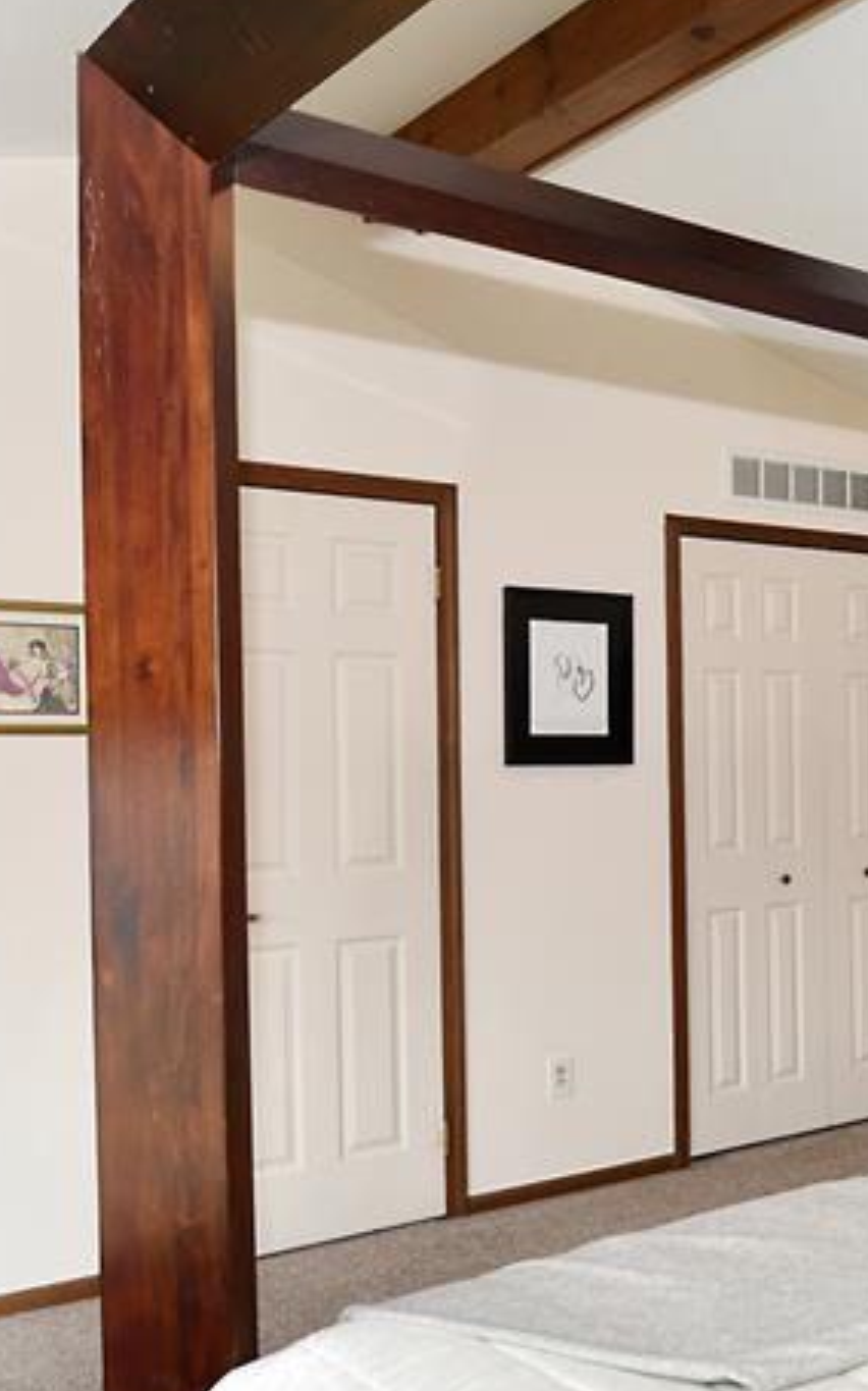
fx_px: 1478
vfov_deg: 50.3
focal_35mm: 39
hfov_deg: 30.2
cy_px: 757
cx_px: 886
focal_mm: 17
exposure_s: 1/60
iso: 320
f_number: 8
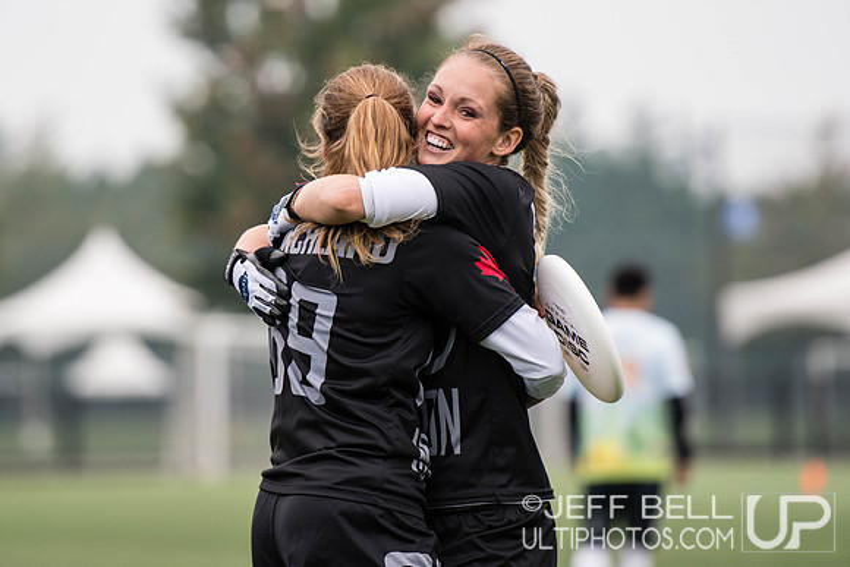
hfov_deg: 5.9
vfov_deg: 4.0
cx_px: 359
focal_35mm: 347
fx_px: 8192
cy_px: 239
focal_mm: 200
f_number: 2.8
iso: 320
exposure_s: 1/1250
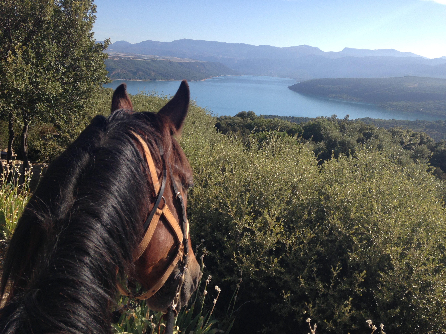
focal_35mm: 33
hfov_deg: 55.4
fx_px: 425
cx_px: 223
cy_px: 167
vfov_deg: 42.9
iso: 50
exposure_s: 1/1261
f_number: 2.4
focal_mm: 4.12
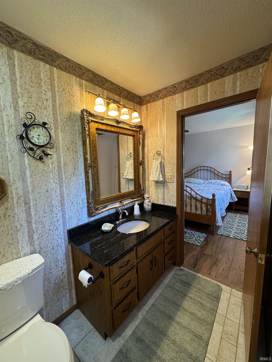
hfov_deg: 85.7
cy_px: 181
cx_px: 136
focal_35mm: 14
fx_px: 147
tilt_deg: -7.4
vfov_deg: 102.1
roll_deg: +2.1
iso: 200
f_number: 2.2
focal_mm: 2.22
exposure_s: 1/60
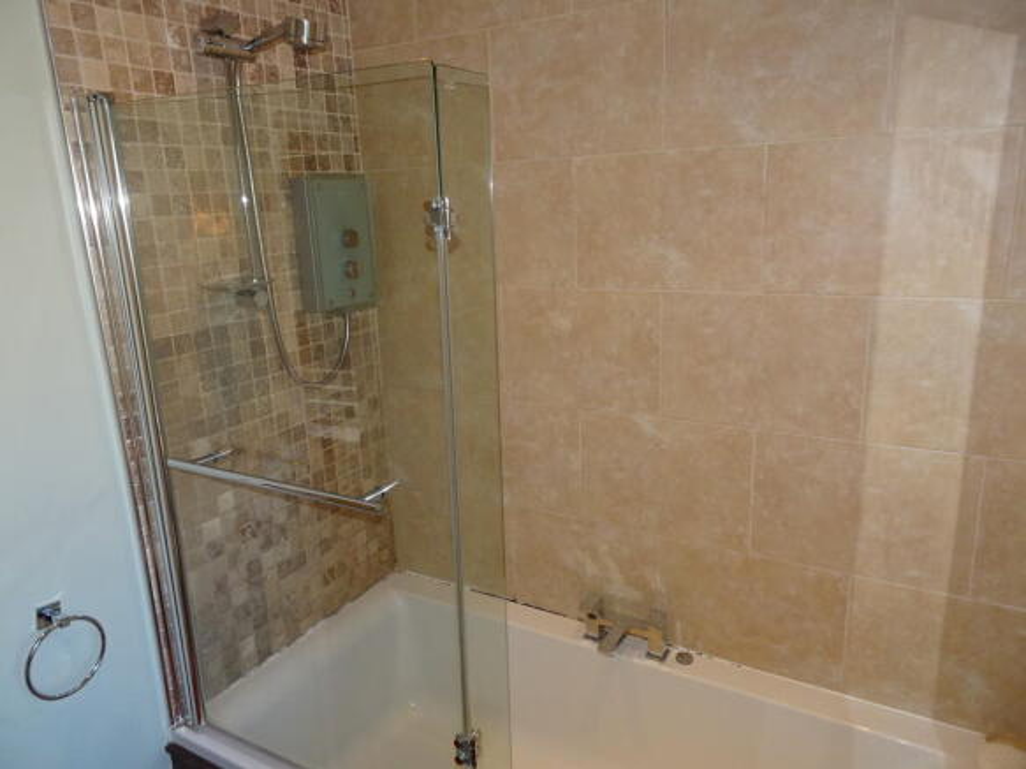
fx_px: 711
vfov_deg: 56.8
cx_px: 513
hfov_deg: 71.6
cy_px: 384
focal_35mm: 24
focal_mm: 4.1
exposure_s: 1/30
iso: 200
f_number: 3.5
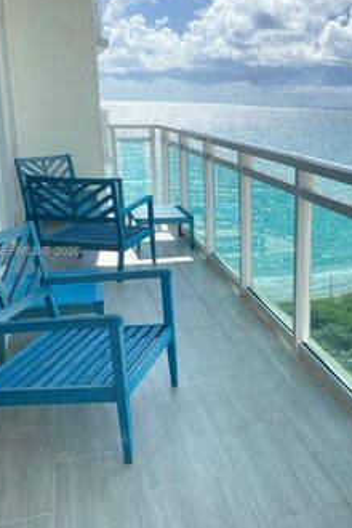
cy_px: 252
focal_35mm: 41
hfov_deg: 31.0
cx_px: 325
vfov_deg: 47.4
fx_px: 601
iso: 32
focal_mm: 4.25
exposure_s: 1/1346
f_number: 1.8
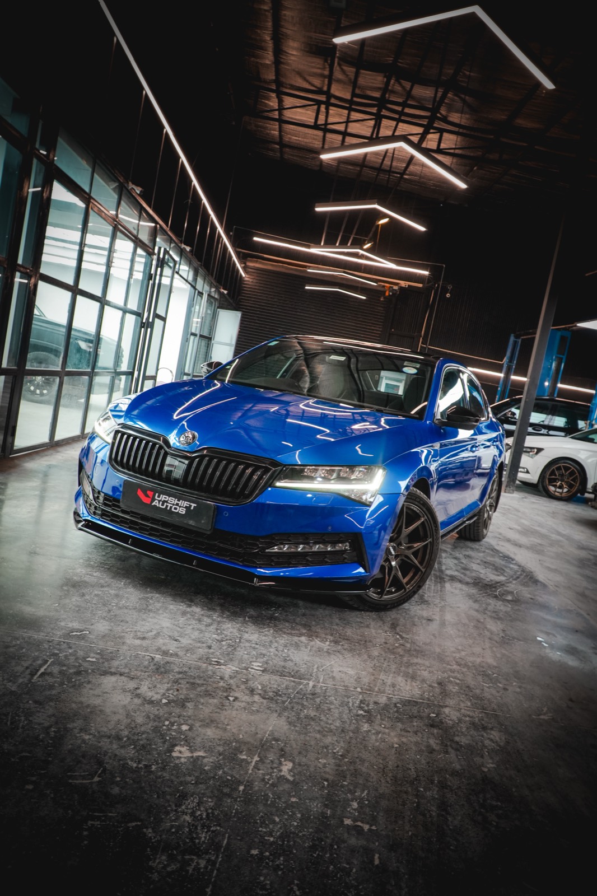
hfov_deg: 47.9
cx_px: 298
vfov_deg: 67.4
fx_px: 672
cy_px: 448
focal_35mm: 27
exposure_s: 1/30
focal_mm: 18
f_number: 4
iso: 640
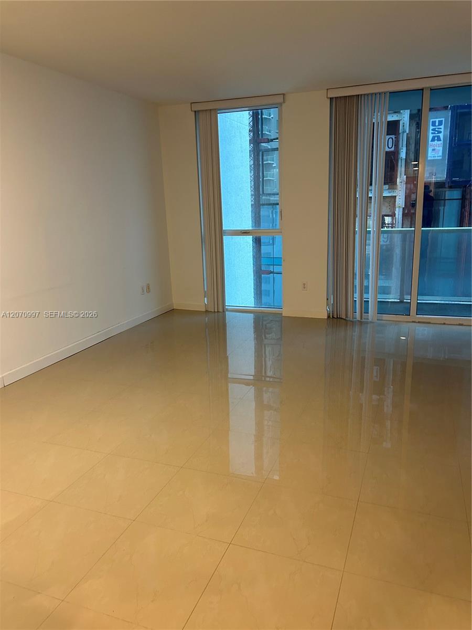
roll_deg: +1.7
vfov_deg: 67.3
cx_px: 236
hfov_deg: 53.1
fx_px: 473
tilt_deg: -12.6
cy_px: 315
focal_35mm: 26
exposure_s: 1/60
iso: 250
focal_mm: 5.7
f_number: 1.5
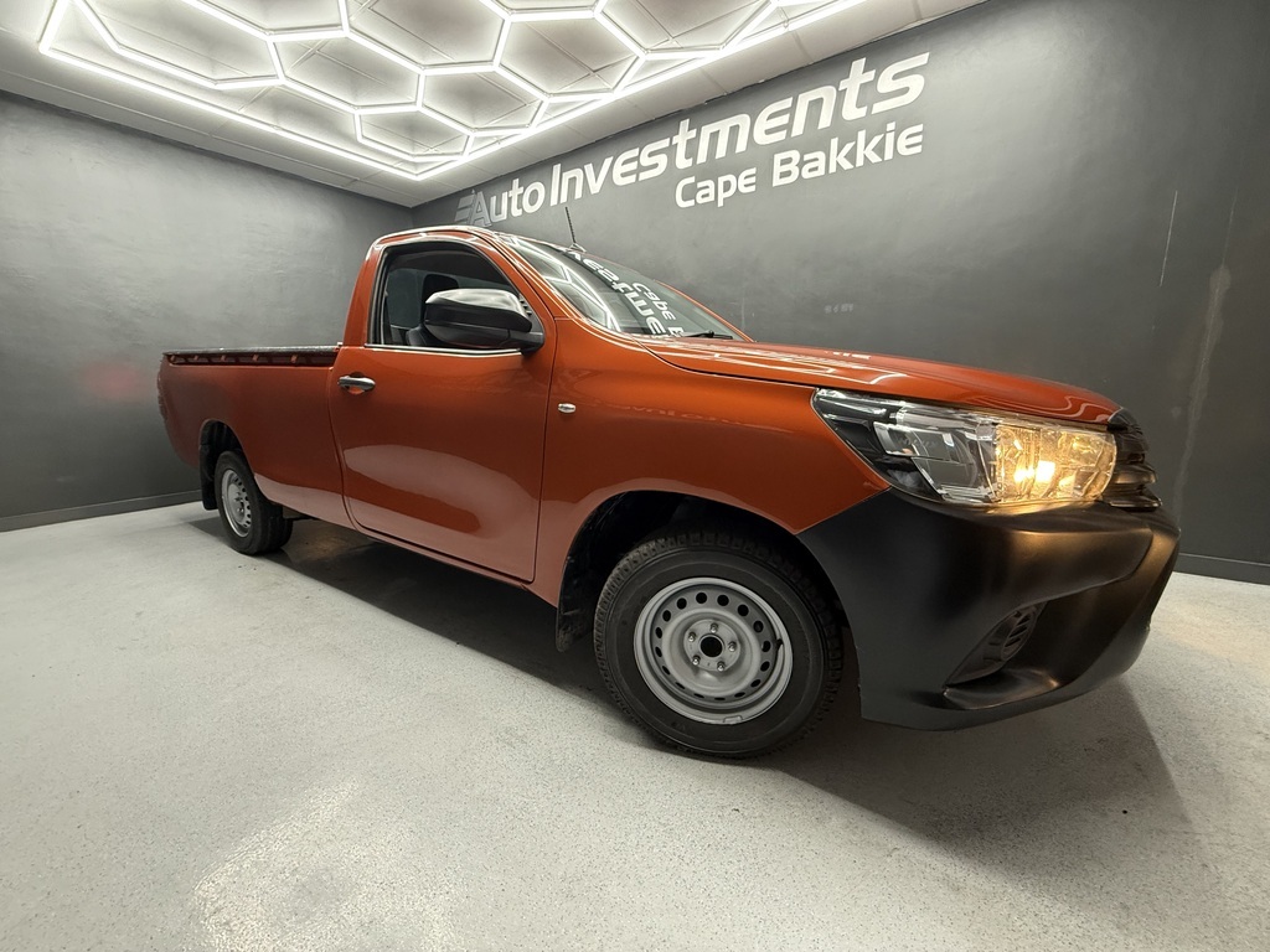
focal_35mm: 14
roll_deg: +0.8
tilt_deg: -9.8
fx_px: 514
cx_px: 635
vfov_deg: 85.7
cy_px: 476
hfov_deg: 102.1
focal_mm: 2.22
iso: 400
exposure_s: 1/50
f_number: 2.2
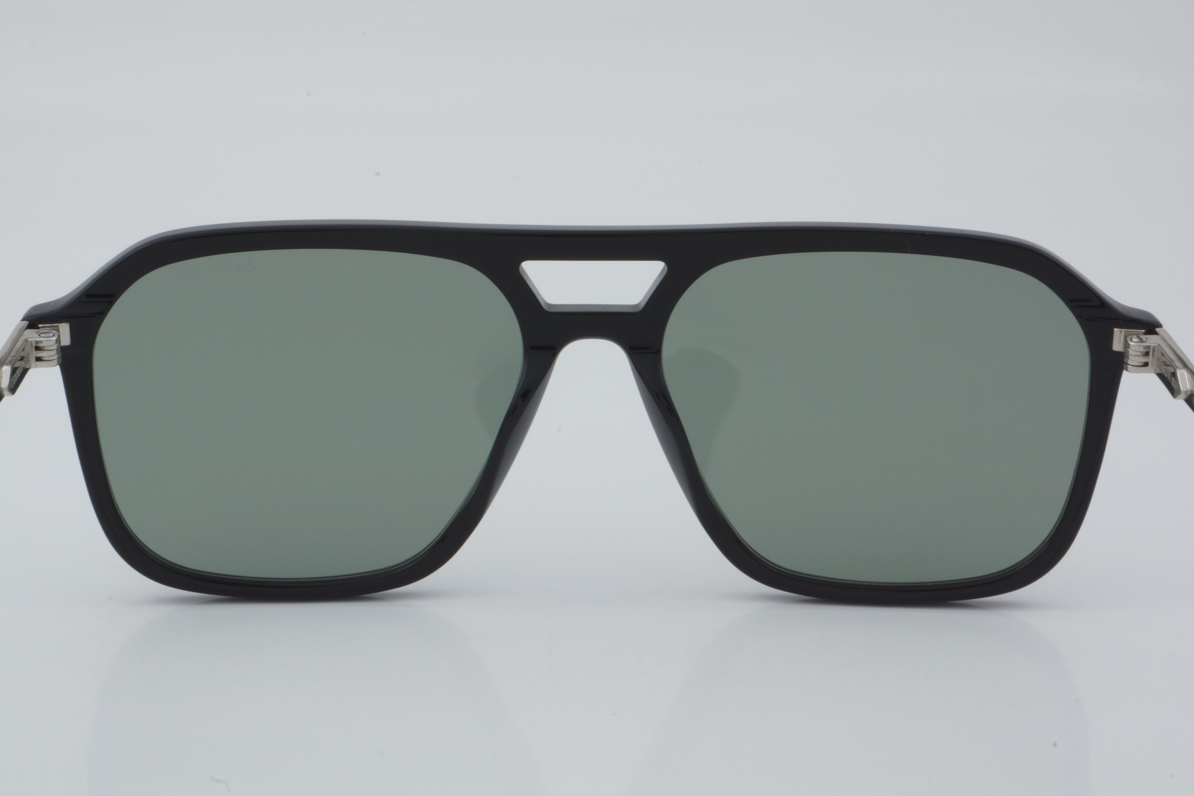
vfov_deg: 18.2
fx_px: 2487
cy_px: 398
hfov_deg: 27.0
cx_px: 597
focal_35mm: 75
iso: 100
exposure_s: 1/3
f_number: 32
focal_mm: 50
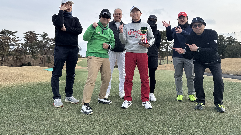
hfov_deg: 66.0
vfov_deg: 39.6
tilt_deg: +5.1
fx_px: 185
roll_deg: +0.0
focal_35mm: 29
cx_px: 125
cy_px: 42
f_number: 1.78
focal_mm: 6.76
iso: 80
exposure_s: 1/3145
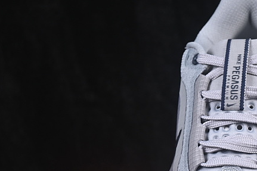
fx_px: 1342
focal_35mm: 188
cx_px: 306
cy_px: 186
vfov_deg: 7.3
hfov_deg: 10.8
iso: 160
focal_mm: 50
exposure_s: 1/80
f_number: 8
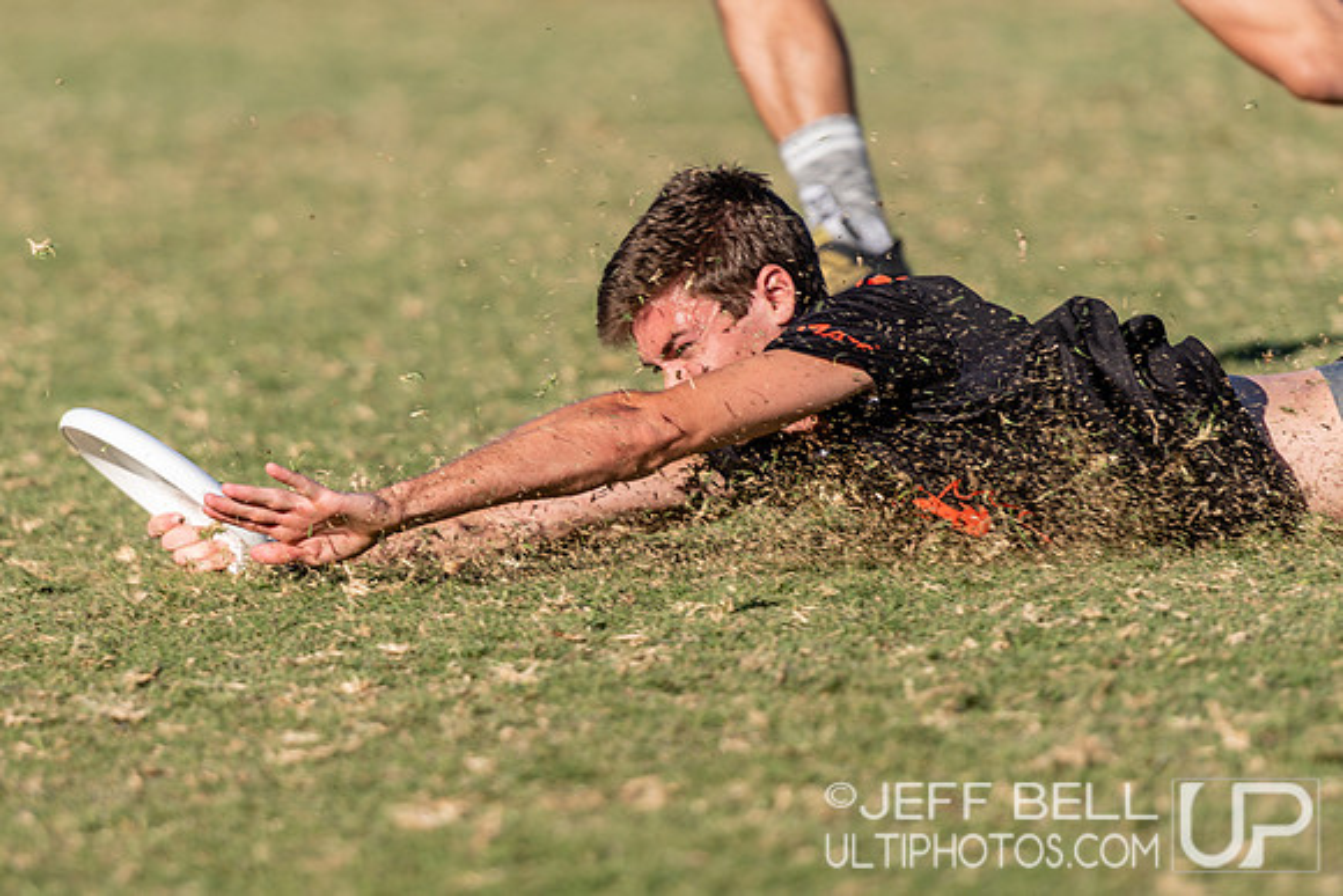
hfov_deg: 5.5
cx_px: 593
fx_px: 13971
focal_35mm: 374
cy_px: 559
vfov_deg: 3.7
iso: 100
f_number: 2.8
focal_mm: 200
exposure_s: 1/1600
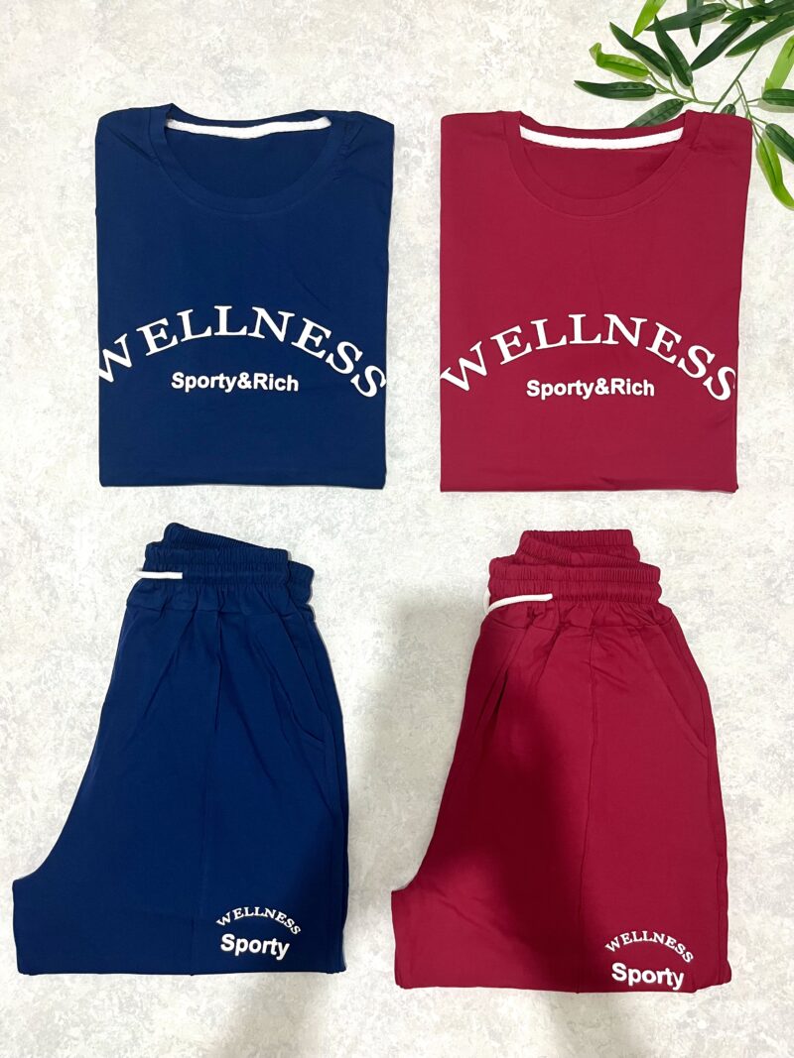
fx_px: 795
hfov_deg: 53.1
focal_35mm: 26
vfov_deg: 67.3
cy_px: 529
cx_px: 397
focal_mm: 5.1
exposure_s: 1/50
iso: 320
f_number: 1.6
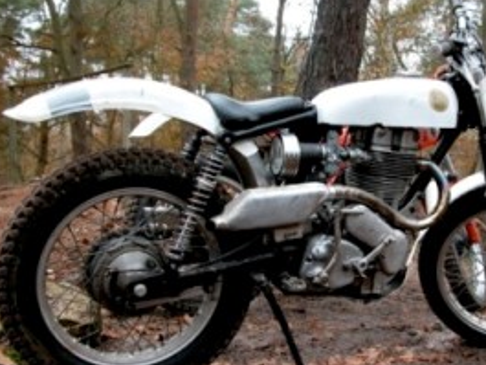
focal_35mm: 46
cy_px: 203
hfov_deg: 40.8
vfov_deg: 31.5
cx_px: 312
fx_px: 646
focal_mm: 8.9
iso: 100
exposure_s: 1/51.3
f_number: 2.8
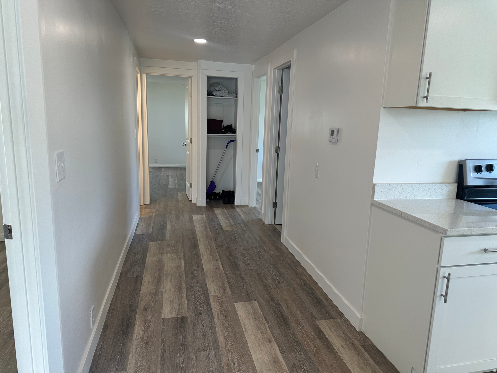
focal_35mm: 24
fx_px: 345
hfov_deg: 71.6
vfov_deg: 56.8
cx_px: 248
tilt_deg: -9.5
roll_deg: -2.1
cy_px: 186
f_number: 1.78
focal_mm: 6.86
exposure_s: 1/120
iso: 80
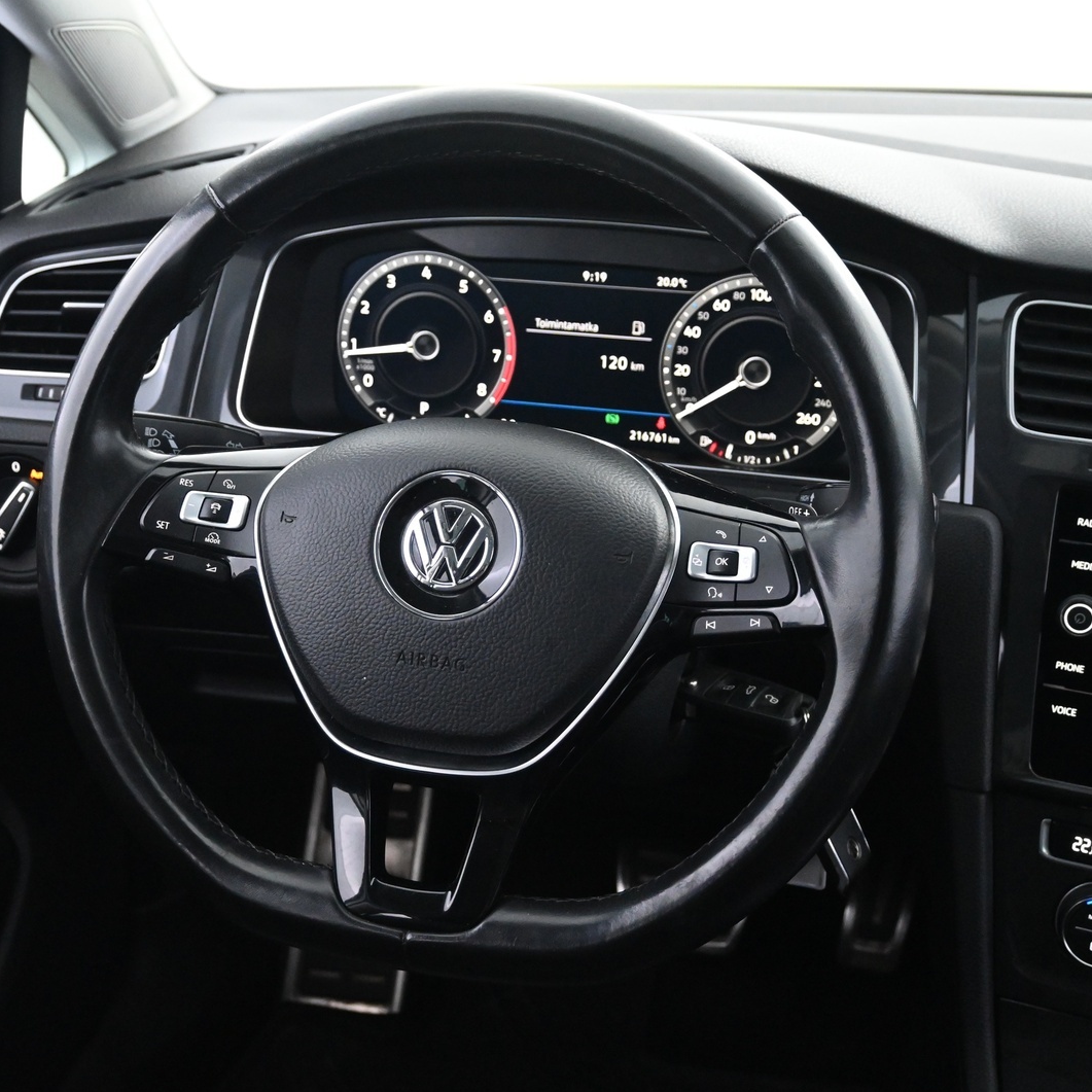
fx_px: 1736
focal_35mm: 49
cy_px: 555
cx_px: 454
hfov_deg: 34.8
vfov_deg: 34.9
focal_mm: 25
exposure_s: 1/50
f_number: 4.2
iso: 4000
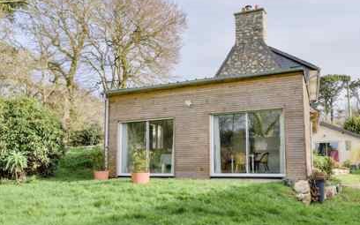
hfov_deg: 58.9
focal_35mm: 32
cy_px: 126
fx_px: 314
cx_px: 225
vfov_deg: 39.4
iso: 800
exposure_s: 1/4000
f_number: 8
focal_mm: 16
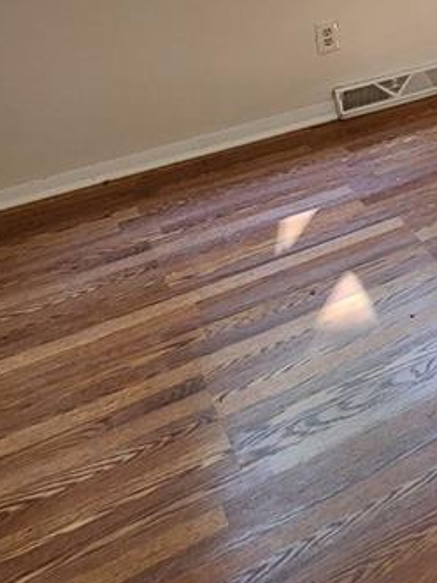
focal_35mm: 47
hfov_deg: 22.5
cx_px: 723
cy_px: -79
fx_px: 791
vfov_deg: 34.2
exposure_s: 1/60
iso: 200
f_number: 2.2
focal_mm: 2.2
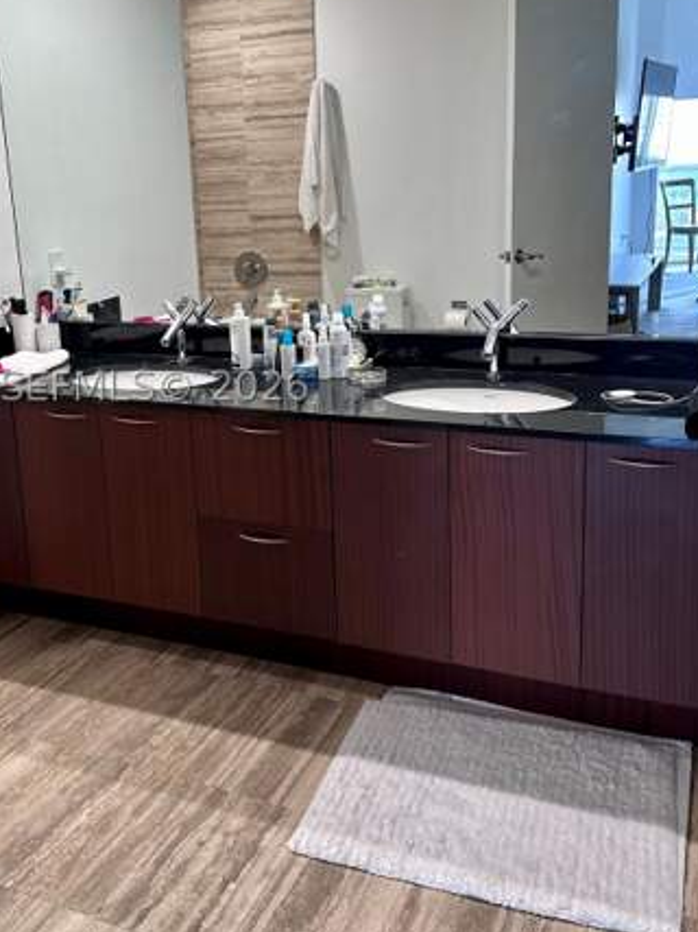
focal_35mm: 36
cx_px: 257
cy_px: 386
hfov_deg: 39.4
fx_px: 968
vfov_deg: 51.1
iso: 125
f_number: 1.78
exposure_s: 1/60
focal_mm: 6.86
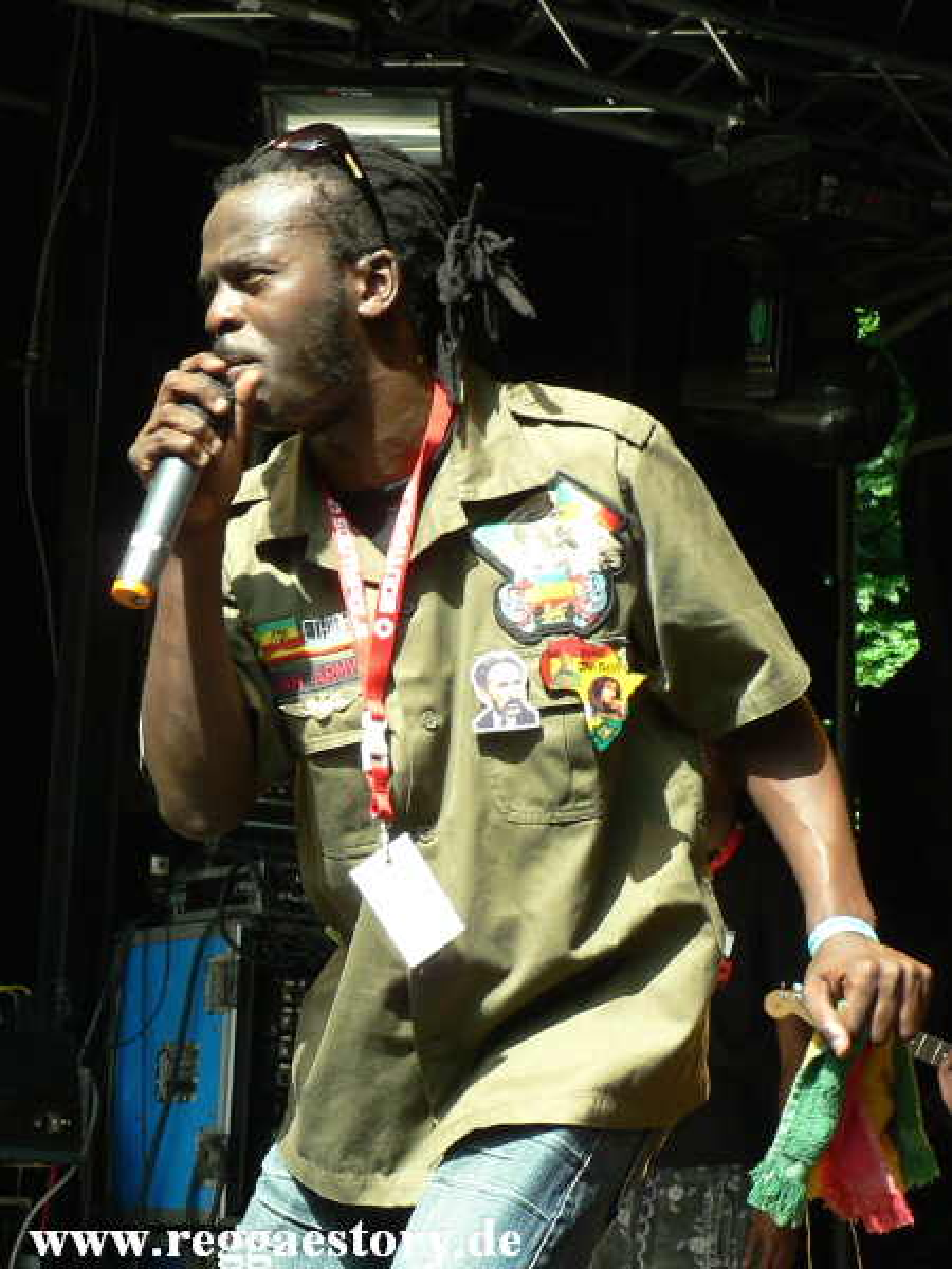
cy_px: 634
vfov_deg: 24.4
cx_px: 476
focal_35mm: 80
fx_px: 2934
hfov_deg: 18.4
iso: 64
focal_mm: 13.7
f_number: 4
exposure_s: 1/100
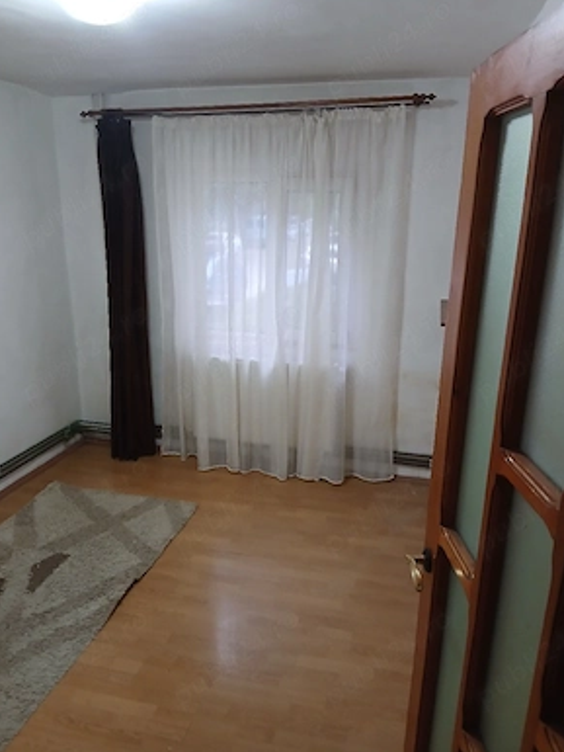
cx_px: 275
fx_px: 586
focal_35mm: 27
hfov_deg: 51.4
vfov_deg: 65.3
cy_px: 377
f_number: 1.8
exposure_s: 1/50
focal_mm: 3.98
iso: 320
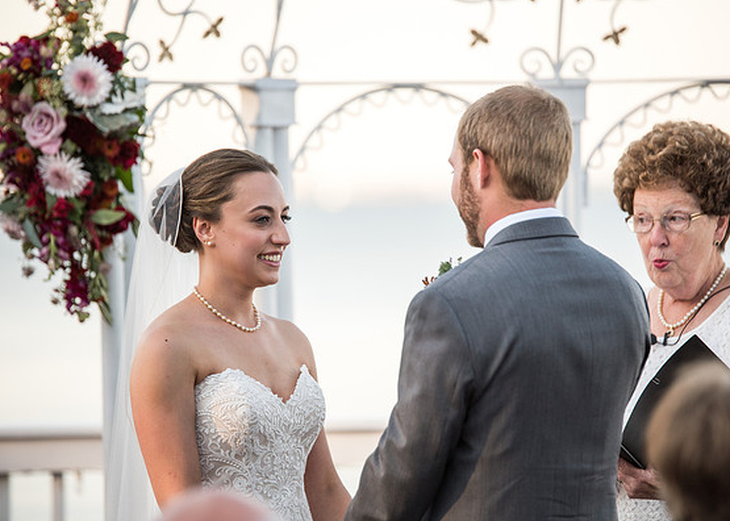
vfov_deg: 6.6
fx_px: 4539
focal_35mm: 219
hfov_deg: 9.2
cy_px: 259
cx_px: 400
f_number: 2.8
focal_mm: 200
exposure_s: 1/1250
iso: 125
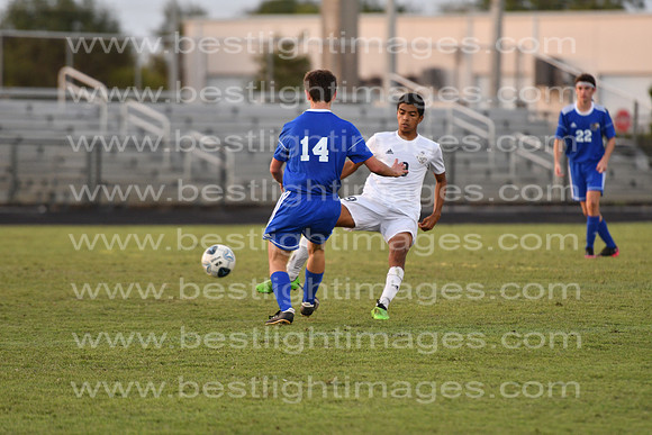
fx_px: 5434
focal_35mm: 300
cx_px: 326
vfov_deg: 4.6
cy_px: 218
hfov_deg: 6.9
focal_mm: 200
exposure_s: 1/800
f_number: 3.2
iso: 800
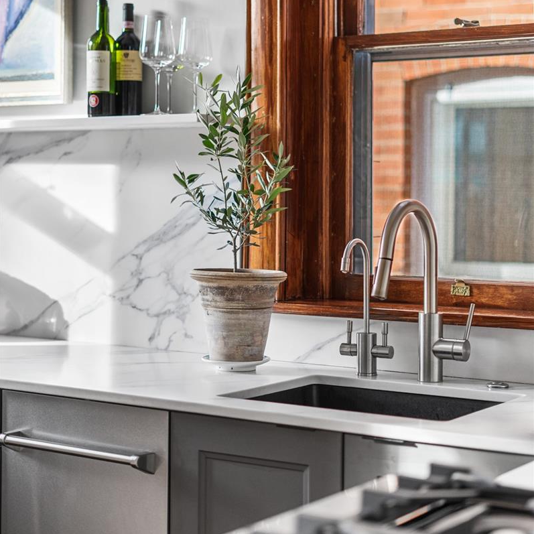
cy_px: 182
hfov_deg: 26.9
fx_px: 1117
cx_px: 267
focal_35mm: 64
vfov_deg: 26.7
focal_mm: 50
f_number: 1.8
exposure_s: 1/160
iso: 640
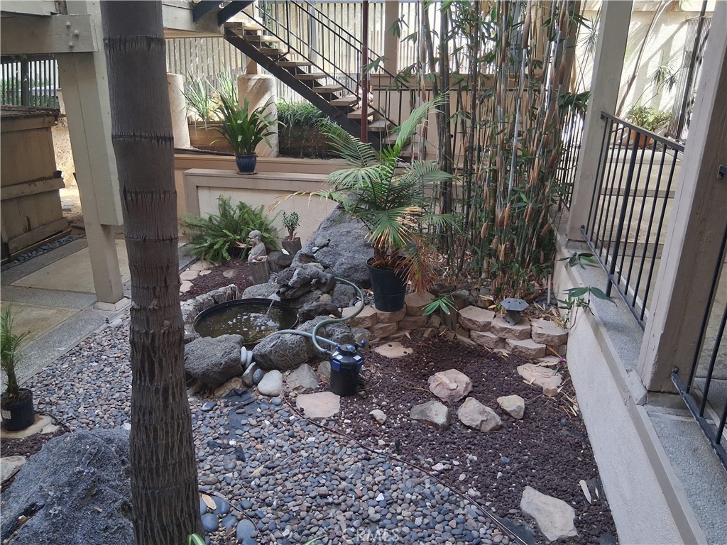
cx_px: 364
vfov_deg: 53.1
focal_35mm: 26
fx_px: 546
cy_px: 272
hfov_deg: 67.3
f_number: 1.8
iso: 320
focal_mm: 3.98
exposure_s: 1/120
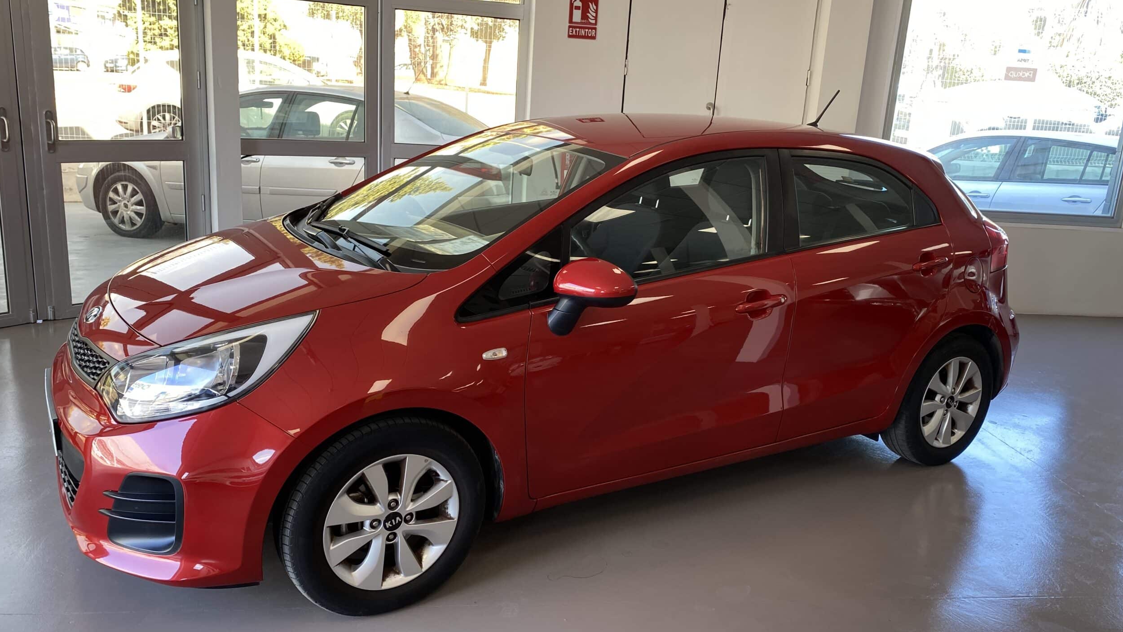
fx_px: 864
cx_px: 550
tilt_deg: -15.4
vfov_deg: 40.2
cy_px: 313
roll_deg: -2.5
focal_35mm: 29
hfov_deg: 66.1
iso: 40
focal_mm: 4.25
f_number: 1.8
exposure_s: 1/100
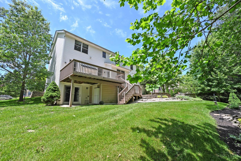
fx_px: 94
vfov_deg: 81.2
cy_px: 80
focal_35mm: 14
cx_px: 120
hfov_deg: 104.3
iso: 125
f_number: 5.6
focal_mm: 14
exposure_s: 1/250
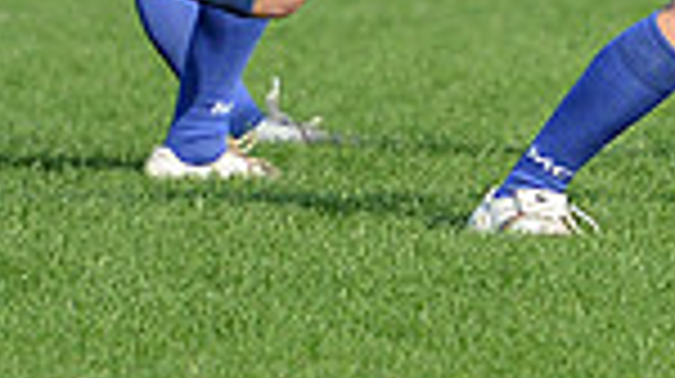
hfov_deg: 2.7
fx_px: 14142
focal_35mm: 791
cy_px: -340
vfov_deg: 1.5
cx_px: 765
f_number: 2.8
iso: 250
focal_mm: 195
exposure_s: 1/1250
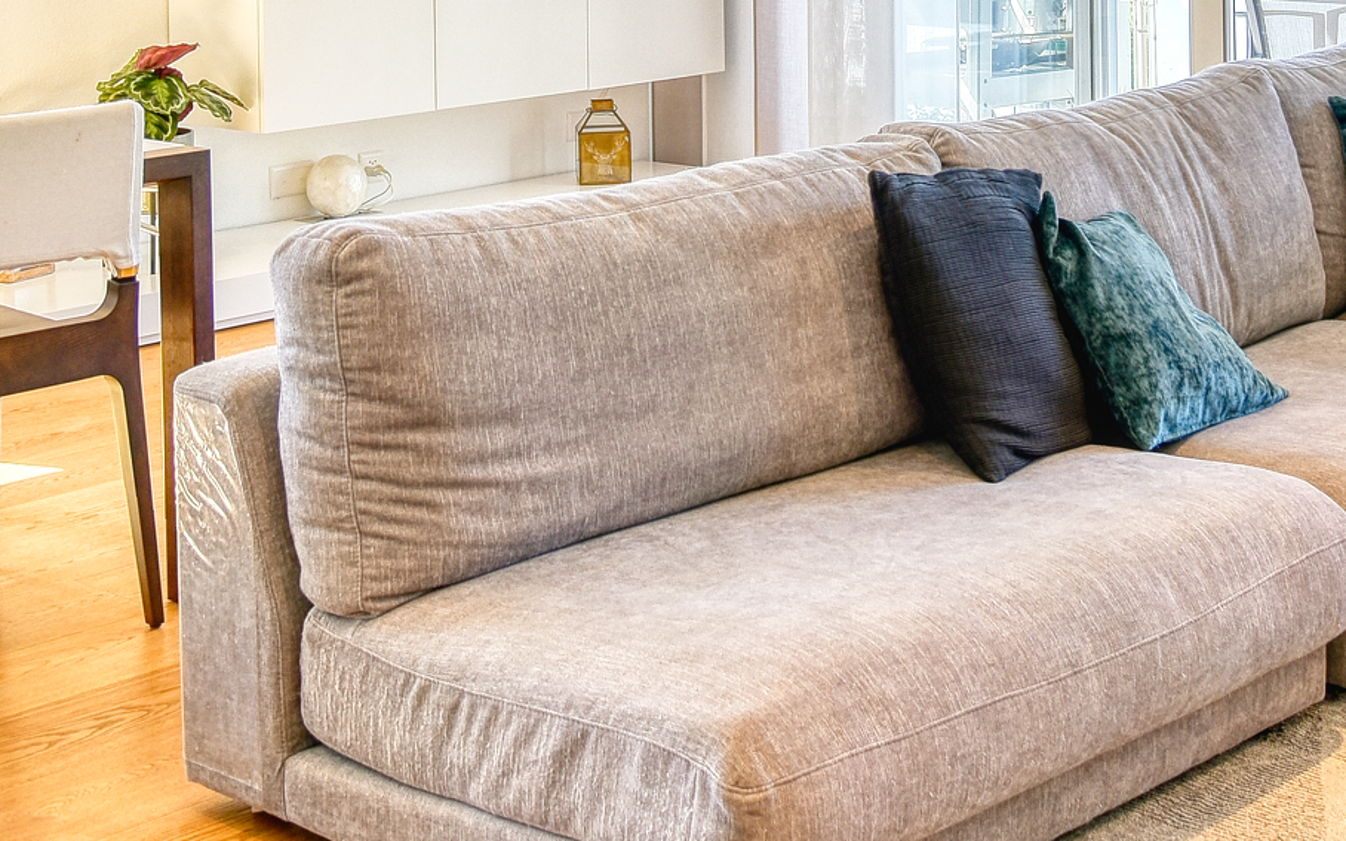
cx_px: 746
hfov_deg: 29.8
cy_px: -211
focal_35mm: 69
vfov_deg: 17.8
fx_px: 2530
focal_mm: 24
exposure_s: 1/320
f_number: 9
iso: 250
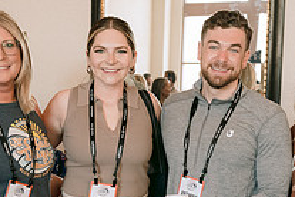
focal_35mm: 98
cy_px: 219
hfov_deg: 20.8
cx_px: 160
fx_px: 803
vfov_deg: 13.7
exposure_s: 1/125
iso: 800
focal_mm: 35
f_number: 4
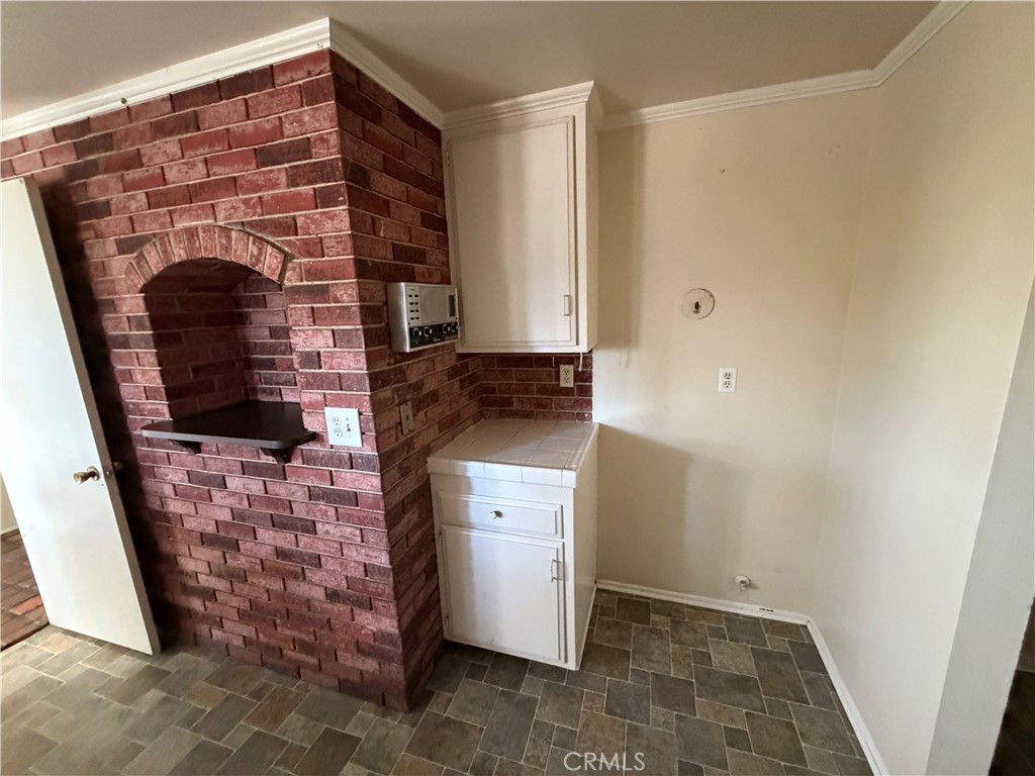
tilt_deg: -11.4
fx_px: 419
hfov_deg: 102.1
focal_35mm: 14
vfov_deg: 85.7
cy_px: 388
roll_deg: +2.7
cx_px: 518
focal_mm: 2.22
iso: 1000
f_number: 2.2
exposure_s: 1/60
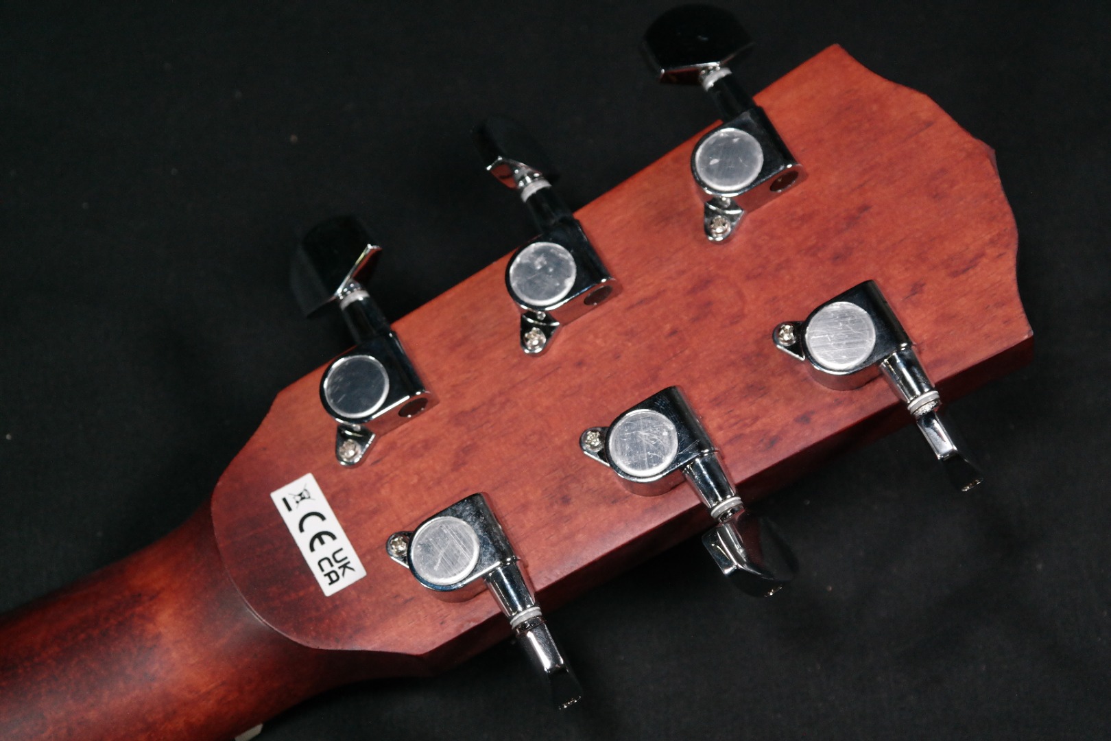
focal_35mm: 84
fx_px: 2592
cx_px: 556
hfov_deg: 24.2
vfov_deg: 16.3
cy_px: 370
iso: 1600
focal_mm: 55
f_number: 6.3
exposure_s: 1/125
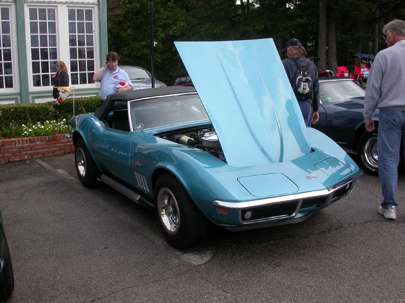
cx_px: 202
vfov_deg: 37.7
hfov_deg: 49.0
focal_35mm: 38
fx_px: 445
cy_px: 152
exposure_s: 1/257
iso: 100
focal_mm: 7.85
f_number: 6
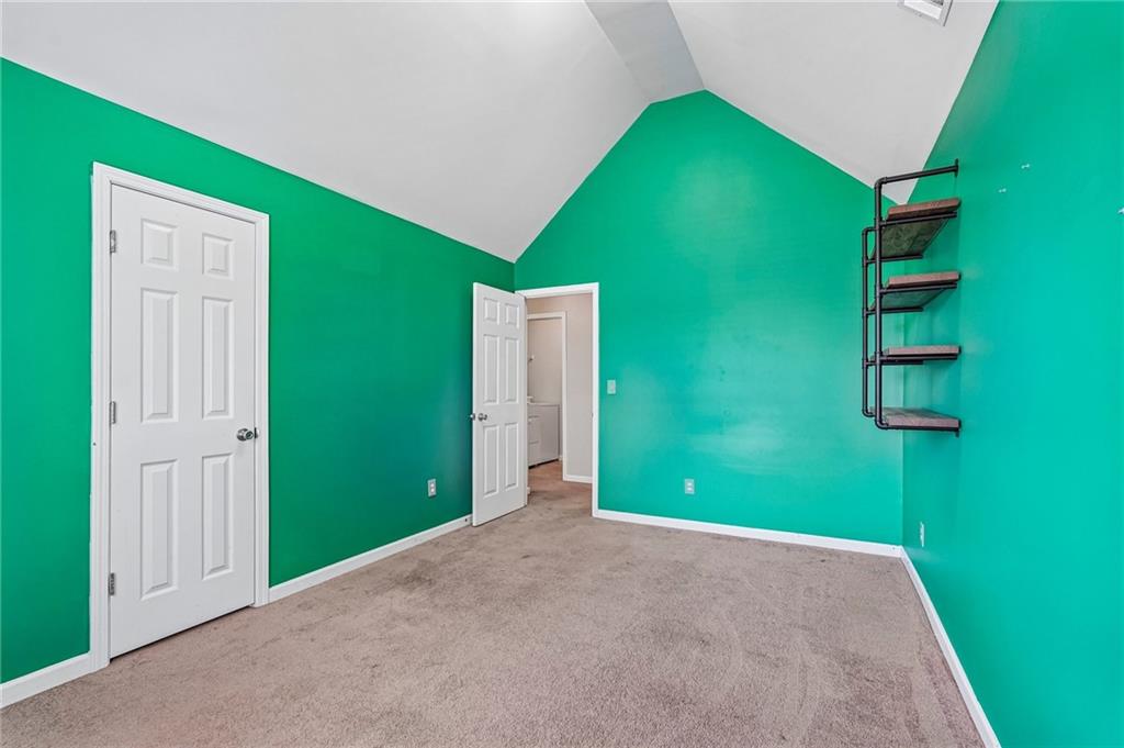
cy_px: 374
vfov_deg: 73.7
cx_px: 562
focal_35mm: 16
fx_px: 499
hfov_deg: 96.8
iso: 800
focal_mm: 16
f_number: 8
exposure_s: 1/8
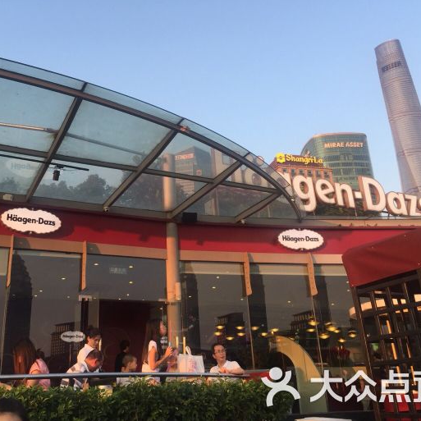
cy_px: 214
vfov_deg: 47.2
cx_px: 180
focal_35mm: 35
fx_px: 482
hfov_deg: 47.1
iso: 32
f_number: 2.2
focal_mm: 4.15
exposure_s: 1/222
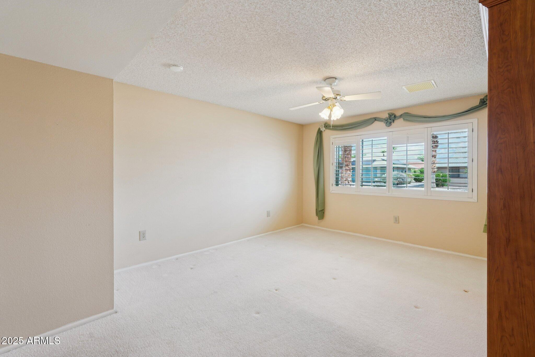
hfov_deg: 96.7
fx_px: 238
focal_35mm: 16
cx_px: 268
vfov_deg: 73.7
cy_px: 178
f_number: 8
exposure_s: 1/25
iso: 400
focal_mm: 16
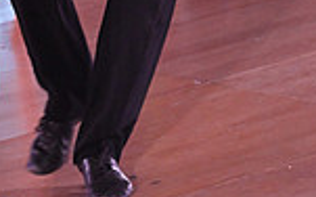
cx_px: 30
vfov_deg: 6.5
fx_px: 1686
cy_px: -143
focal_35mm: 196
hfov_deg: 10.6
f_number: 6.3
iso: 3200
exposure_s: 1/320
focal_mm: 50
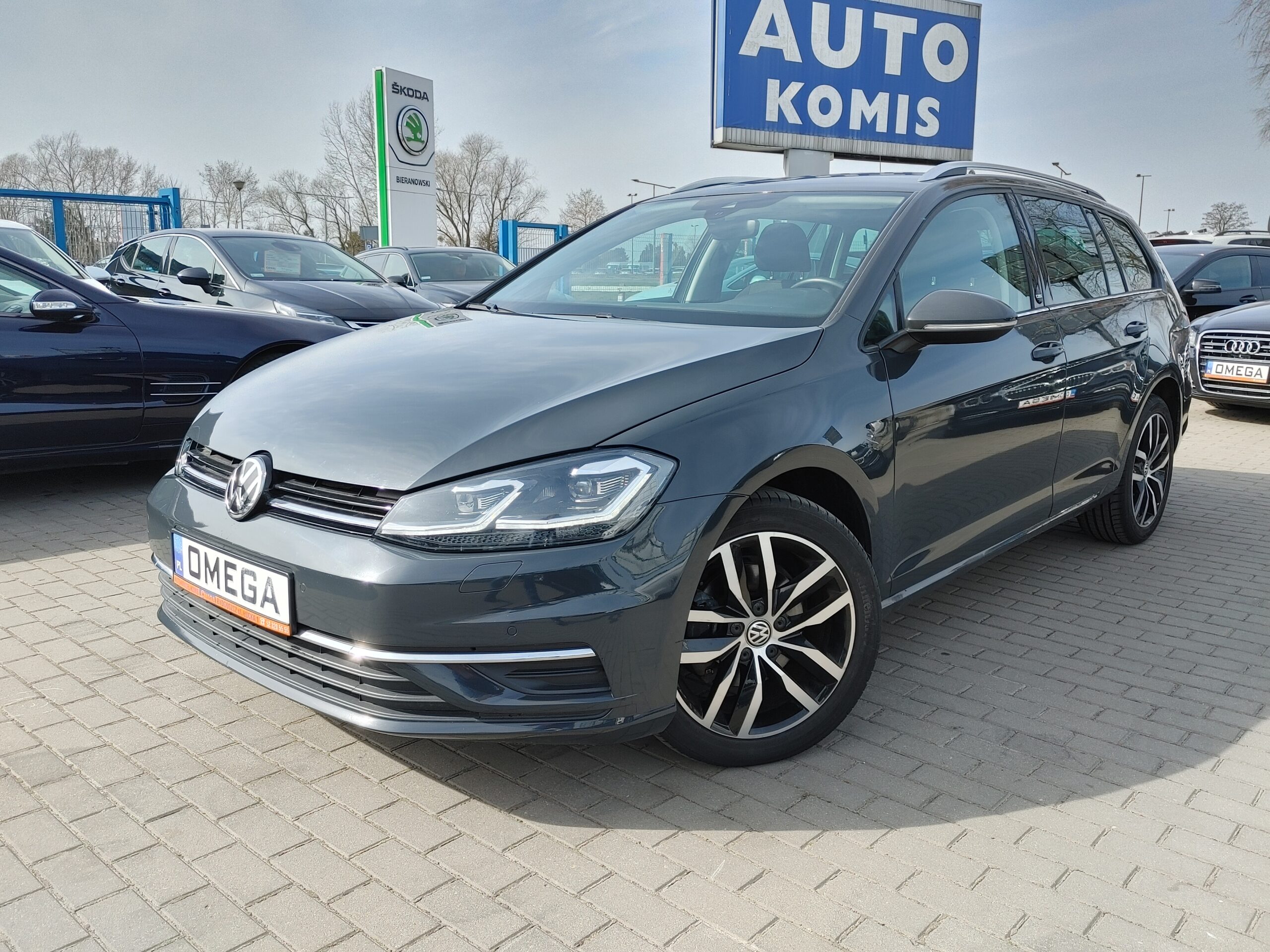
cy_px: 476
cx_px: 635
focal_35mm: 26
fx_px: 954
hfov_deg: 67.3
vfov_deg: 53.1
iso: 50
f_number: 1.8
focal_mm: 4.81
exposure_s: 1/709
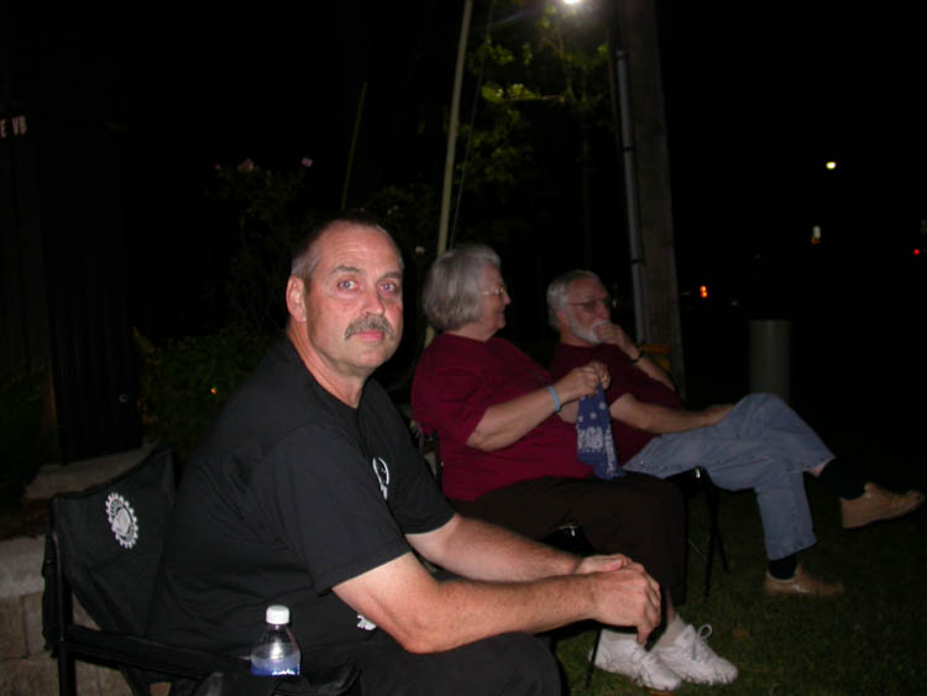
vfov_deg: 37.7
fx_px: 1018
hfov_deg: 49.0
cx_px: 464
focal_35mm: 38
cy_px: 348
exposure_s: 1/60
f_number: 2.6
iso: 100
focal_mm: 7.85
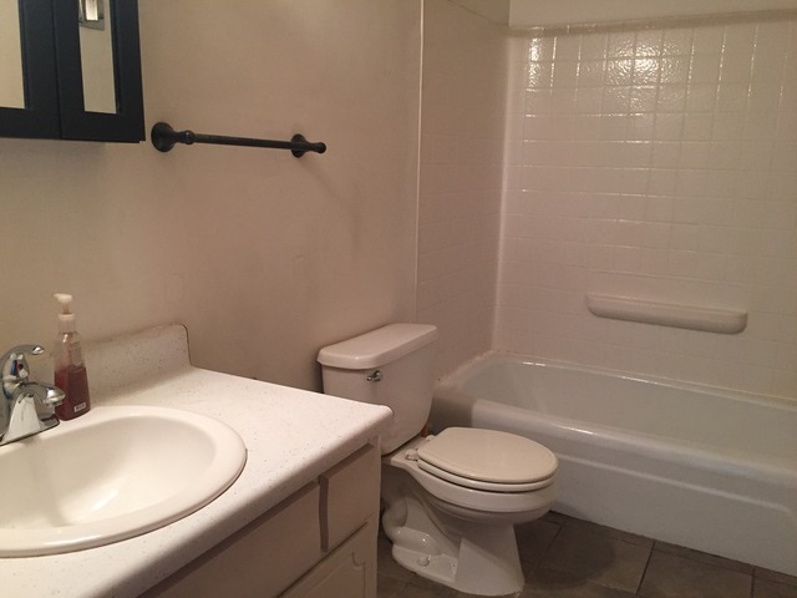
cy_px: 299
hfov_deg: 61.7
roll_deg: -1.5
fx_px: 668
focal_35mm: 29
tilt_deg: -10.8
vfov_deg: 48.2
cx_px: 398
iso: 125
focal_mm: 4.15
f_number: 2.2
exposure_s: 1/30
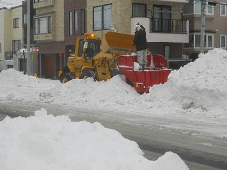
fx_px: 479
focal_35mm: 73
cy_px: 79
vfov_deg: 20.2
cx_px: 112
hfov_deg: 26.7
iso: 80
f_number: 5.3
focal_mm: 11.6
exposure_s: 1/125
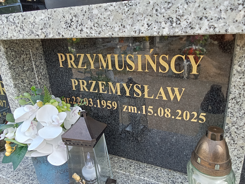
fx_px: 191
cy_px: 92
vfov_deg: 51.4
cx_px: 122
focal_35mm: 27
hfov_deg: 65.3
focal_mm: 2.79
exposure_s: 1/177
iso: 100
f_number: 2
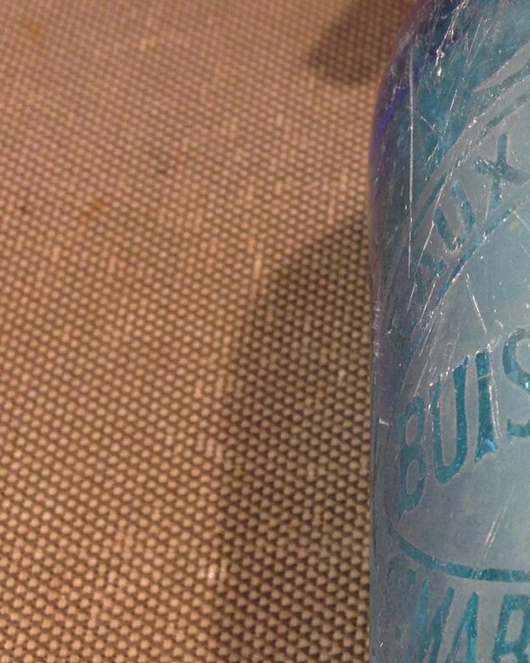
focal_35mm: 82
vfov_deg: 23.2
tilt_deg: -50.6
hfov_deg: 17.4
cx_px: 710
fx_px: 1607
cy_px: 256
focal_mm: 4.12
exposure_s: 1/20
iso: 64
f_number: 2.4
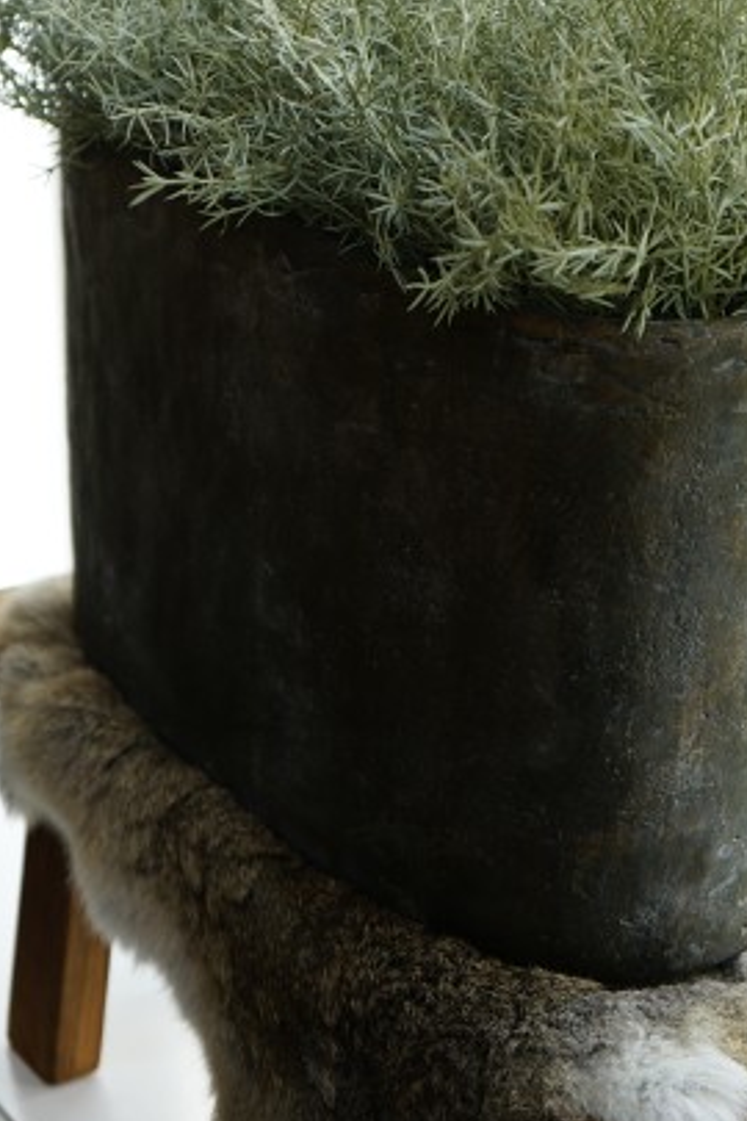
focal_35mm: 80
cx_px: 490
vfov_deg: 25.4
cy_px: 504
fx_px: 2490
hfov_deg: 17.0
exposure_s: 1/60
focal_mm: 54
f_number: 5
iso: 160
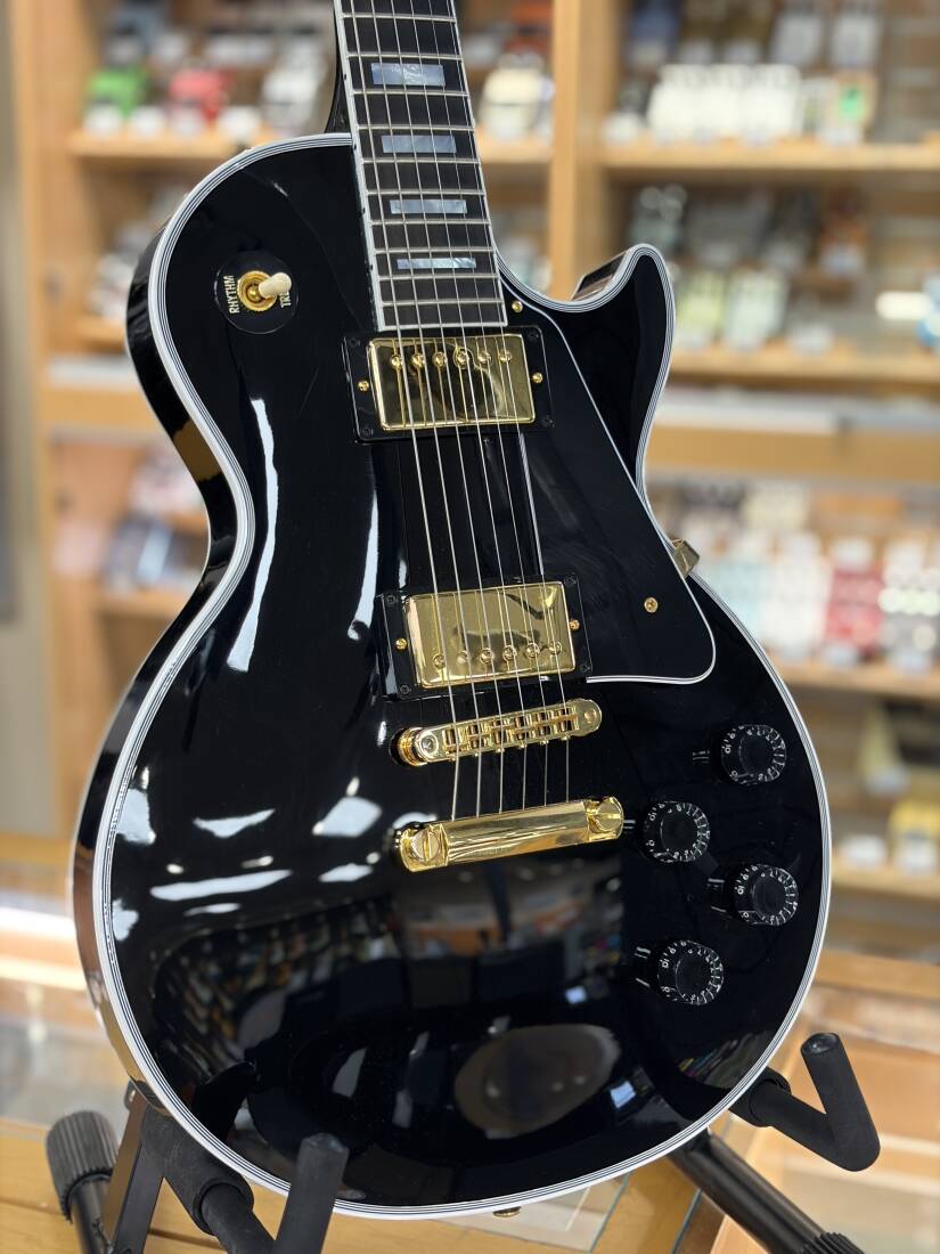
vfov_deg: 36.8
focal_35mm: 52
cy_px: 627
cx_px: 470
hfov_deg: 28.0
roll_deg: -0.9
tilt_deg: -13.8
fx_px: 1883
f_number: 1.6
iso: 100
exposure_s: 1/60
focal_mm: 5.96
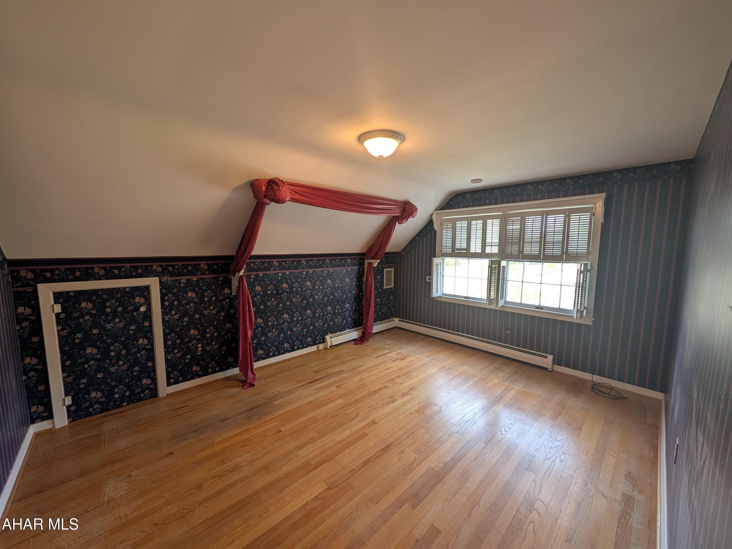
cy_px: 274
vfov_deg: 94.5
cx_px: 366
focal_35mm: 12
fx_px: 254
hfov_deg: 110.5
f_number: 1.7
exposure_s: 1/120
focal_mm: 2.02
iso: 92
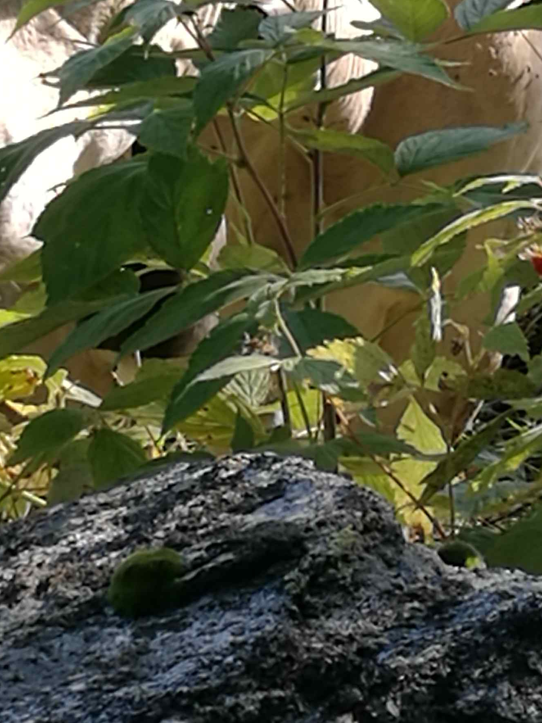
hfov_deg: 6.5
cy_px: -67
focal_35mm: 227
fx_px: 4738
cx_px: 81
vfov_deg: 8.6
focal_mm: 4.5
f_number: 2.2
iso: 50
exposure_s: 1/361
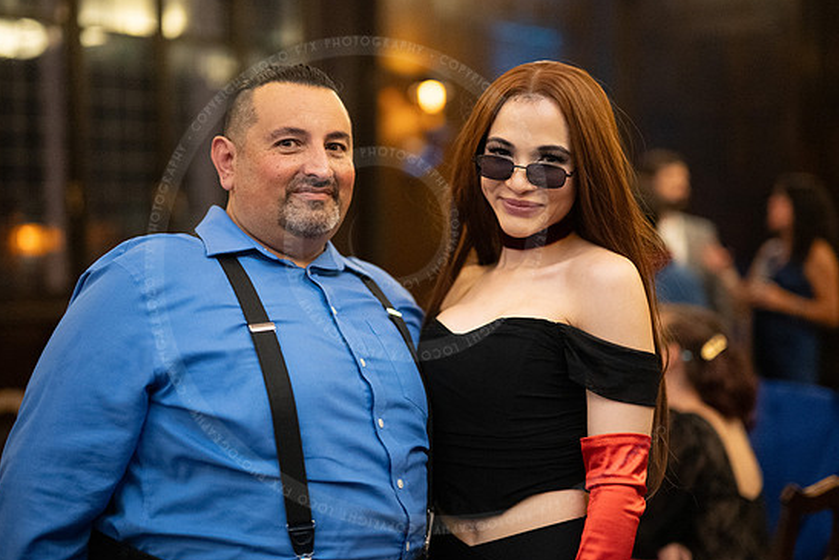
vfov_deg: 25.5
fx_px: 1235
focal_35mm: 53
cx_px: 413
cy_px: 277
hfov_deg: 37.5
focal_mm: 50
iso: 6400
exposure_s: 1/125
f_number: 1.2
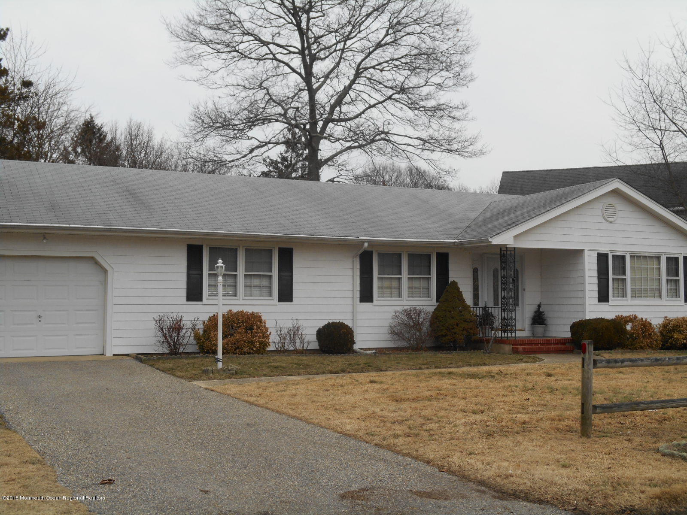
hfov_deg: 41.2
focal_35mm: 46
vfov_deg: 31.5
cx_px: 344
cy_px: 258
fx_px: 913
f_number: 4
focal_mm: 8.3
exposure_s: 1/320
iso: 80
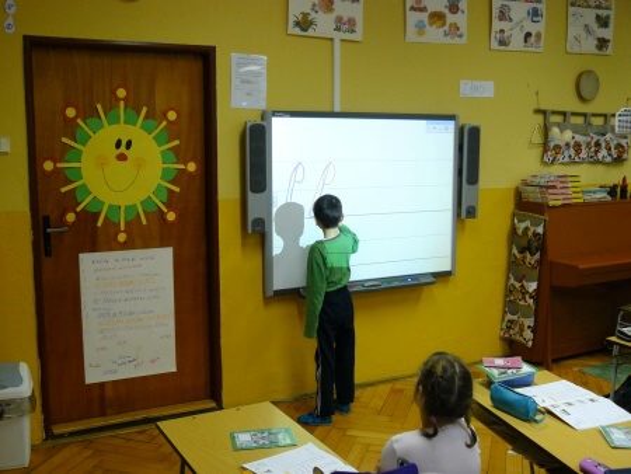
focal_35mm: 41
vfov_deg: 35.2
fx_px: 748
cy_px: 237
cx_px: 316
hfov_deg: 45.8
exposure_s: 1/15
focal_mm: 6.8
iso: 100
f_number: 2.8
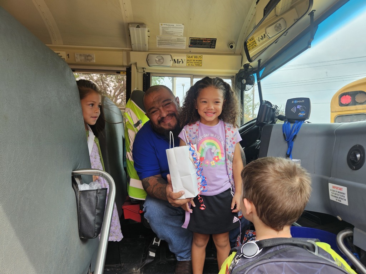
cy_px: 137
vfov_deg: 58.9
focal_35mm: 23
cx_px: 183
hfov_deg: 73.9
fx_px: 243
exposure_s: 1/190
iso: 25
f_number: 1.8
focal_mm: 5.4
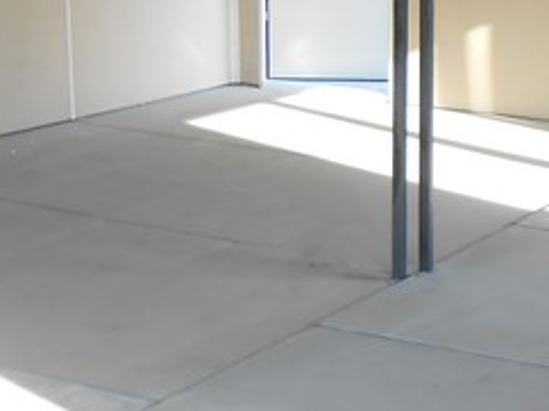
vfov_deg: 16.9
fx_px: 1363
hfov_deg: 21.2
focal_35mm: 86
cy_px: 50
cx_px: 658
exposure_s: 1/50
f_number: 3.5
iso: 80
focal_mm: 4.6
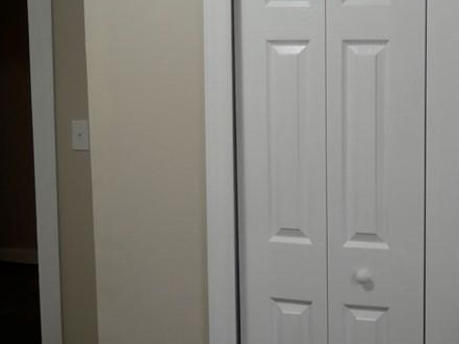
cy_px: 176
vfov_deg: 22.6
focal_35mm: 65
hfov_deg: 28.2
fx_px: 862
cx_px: 451
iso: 500
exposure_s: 1/60
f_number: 3.5
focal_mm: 14
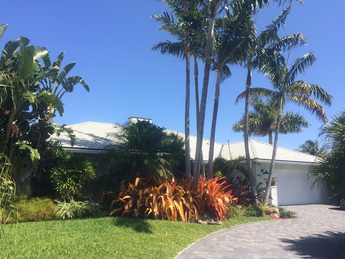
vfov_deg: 48.2
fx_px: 289
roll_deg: -0.6
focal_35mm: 29
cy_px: 130
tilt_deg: +8.0
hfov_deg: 61.7
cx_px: 172
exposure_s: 1/1642
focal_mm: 4.15
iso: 32
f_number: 2.2
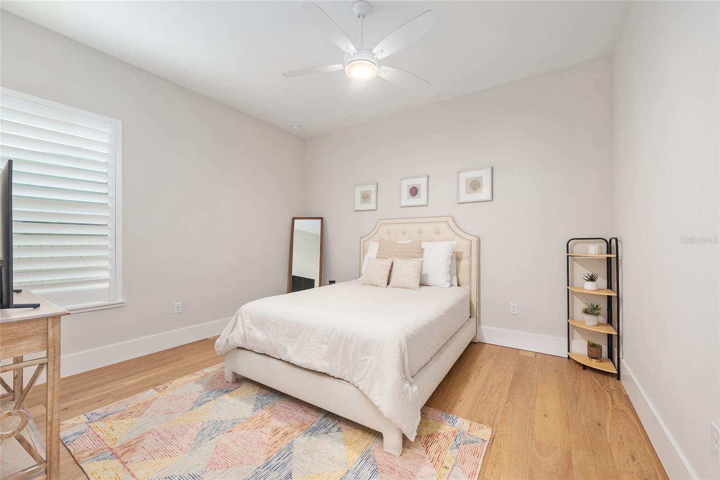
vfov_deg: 81.2
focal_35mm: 14
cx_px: 360
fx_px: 280
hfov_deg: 104.3
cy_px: 240
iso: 400
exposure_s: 1/2.5
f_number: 7.1
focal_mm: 14
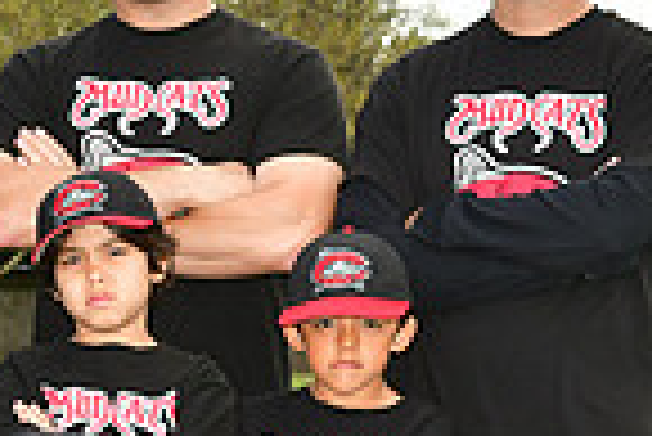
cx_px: -126
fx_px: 4351
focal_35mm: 240
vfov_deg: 5.7
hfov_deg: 8.5
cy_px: 501
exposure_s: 1/250
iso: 200
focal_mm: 40
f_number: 6.3
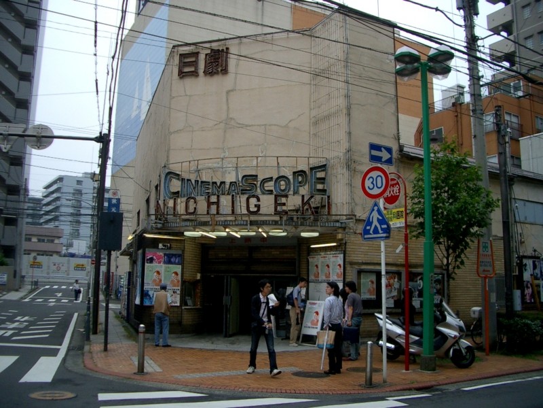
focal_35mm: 35
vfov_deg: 40.7
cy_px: 204
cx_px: 272
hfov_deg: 52.6
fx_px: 549
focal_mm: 5.8
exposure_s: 1/200
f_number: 2.6
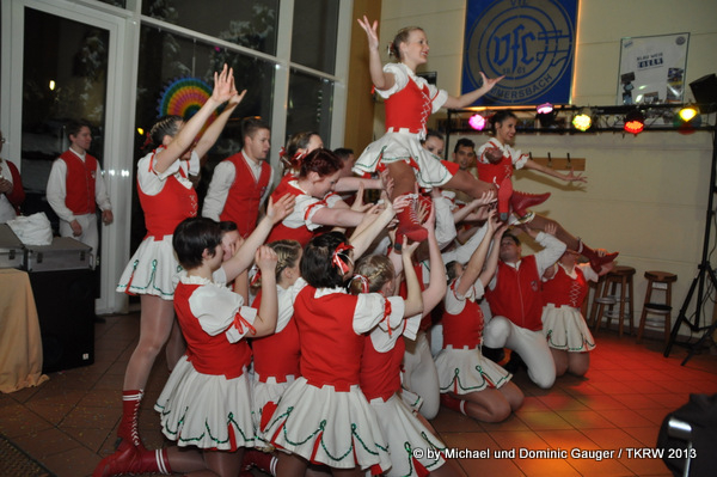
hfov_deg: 67.4
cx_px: 358
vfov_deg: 47.9
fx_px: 537
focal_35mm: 27
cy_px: 238
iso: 800
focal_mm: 18
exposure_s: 1/60
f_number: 4
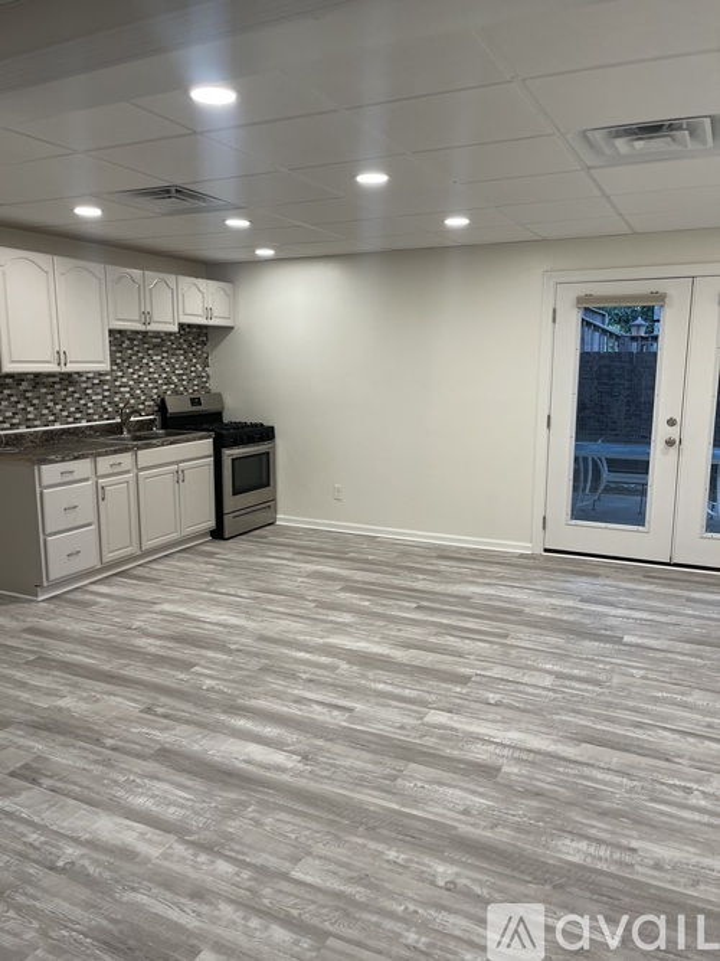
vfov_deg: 67.3
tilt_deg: -10.0
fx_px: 721
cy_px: 480
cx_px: 360
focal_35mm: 26
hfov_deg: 53.0
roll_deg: +0.5
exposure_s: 1/120
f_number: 1.6
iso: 125
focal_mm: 5.1
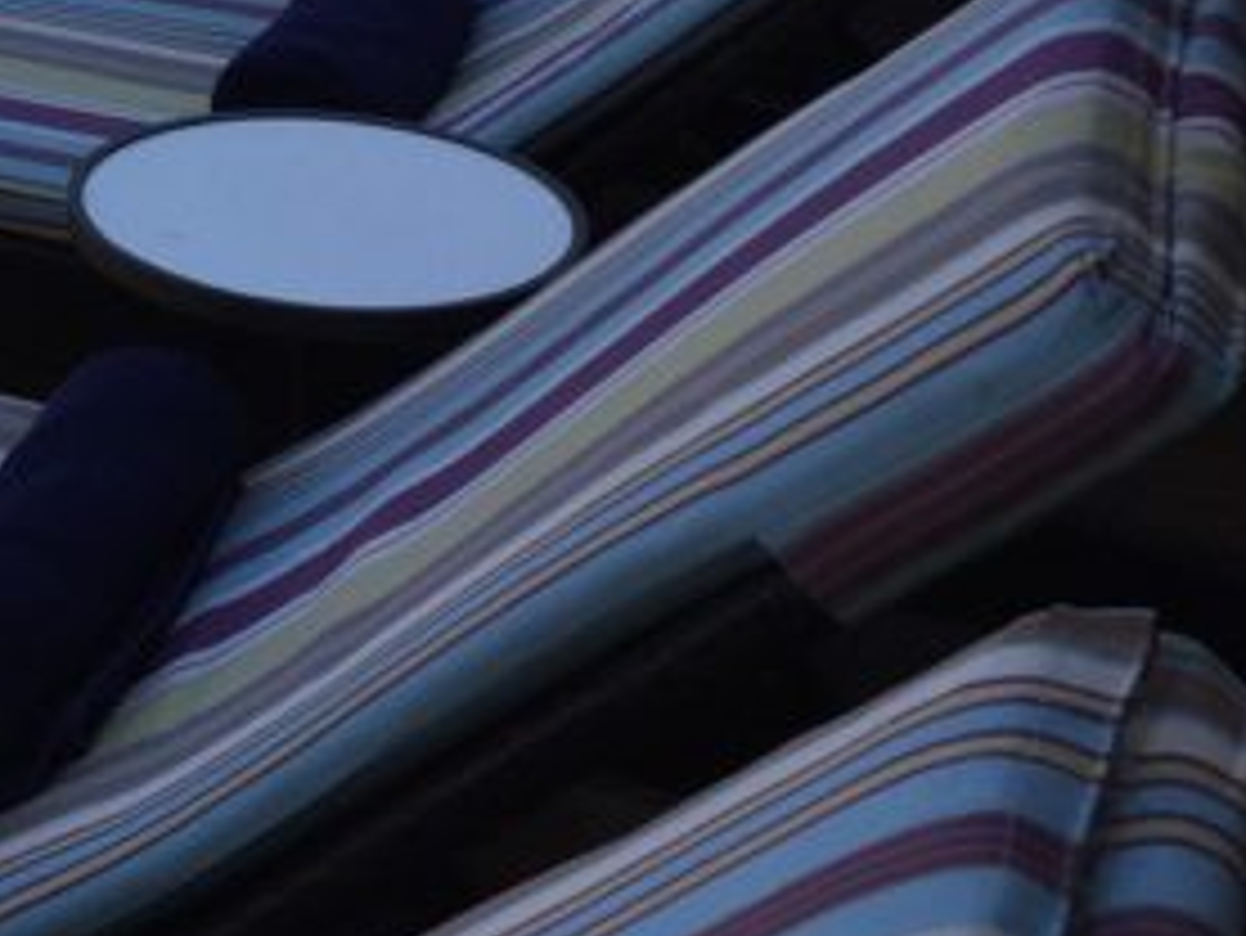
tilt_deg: -17.4
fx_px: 3133
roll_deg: -0.1
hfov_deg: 20.0
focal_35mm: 87
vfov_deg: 16.4
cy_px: -160
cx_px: -513
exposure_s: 1/2083
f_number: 2.2
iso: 32
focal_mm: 4.15
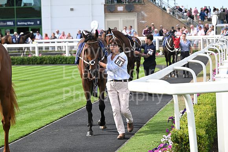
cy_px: 76
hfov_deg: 17.1
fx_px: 760
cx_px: 114
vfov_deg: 11.4
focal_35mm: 120
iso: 400
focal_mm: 120
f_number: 5.6
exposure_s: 1/1000
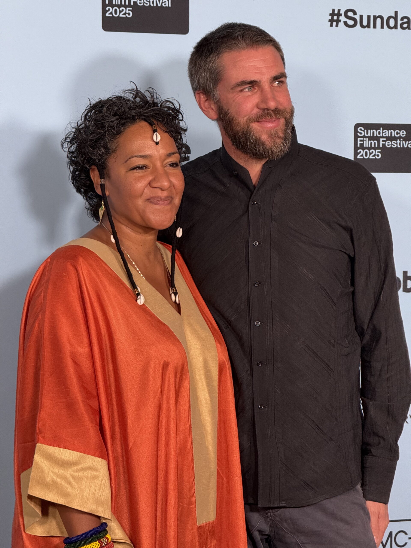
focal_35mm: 120
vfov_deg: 16.4
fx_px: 1900
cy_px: 274
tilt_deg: -2.9
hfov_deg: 12.3
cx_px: 206
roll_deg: -1.0
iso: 250
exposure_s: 1/120
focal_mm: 15.66
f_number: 2.8
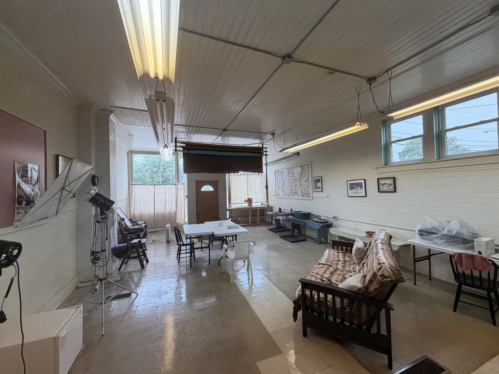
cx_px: 250
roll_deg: +2.1
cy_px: 187
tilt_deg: +0.6
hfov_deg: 102.1
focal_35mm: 14
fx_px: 202
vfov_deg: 85.7
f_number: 2.2
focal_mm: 2.22
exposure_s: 1/120
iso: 80
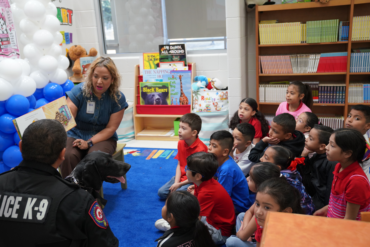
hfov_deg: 51.9
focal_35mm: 37
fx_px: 380
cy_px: 124
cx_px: 185
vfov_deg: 36.0
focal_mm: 37
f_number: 4
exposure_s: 1/160
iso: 1600
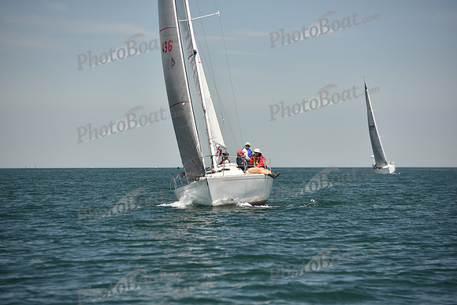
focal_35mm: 200
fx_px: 2539
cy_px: 152
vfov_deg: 6.9
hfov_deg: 10.3
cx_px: 228
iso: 250
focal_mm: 200
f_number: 5.6
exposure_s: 1/640
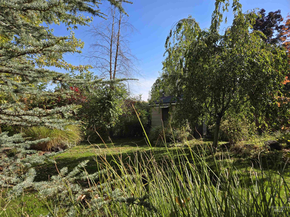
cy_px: 108
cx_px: 145
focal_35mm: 23
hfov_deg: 73.9
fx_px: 193
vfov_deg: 58.9
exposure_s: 1/1380
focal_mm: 5.4
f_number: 1.8
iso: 25
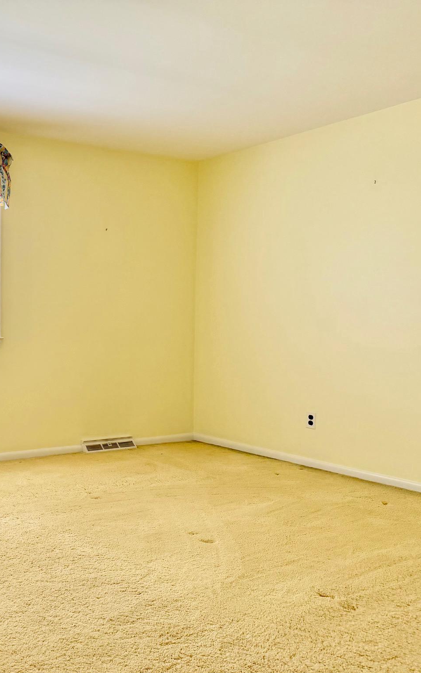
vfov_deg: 56.7
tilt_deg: -1.4
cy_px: 337
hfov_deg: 33.9
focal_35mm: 34
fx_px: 624
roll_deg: -0.2
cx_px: -5
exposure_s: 1/202
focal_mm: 6.76
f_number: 1.78
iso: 200
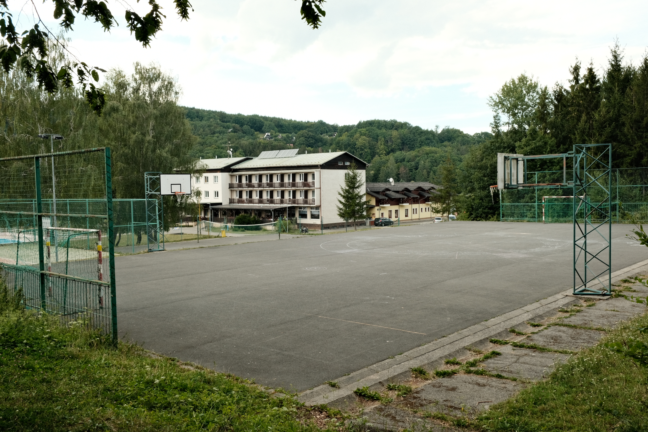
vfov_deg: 41.1
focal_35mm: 32
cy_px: 216
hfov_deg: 58.7
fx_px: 576
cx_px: 324
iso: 400
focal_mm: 21.4
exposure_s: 1/100
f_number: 8
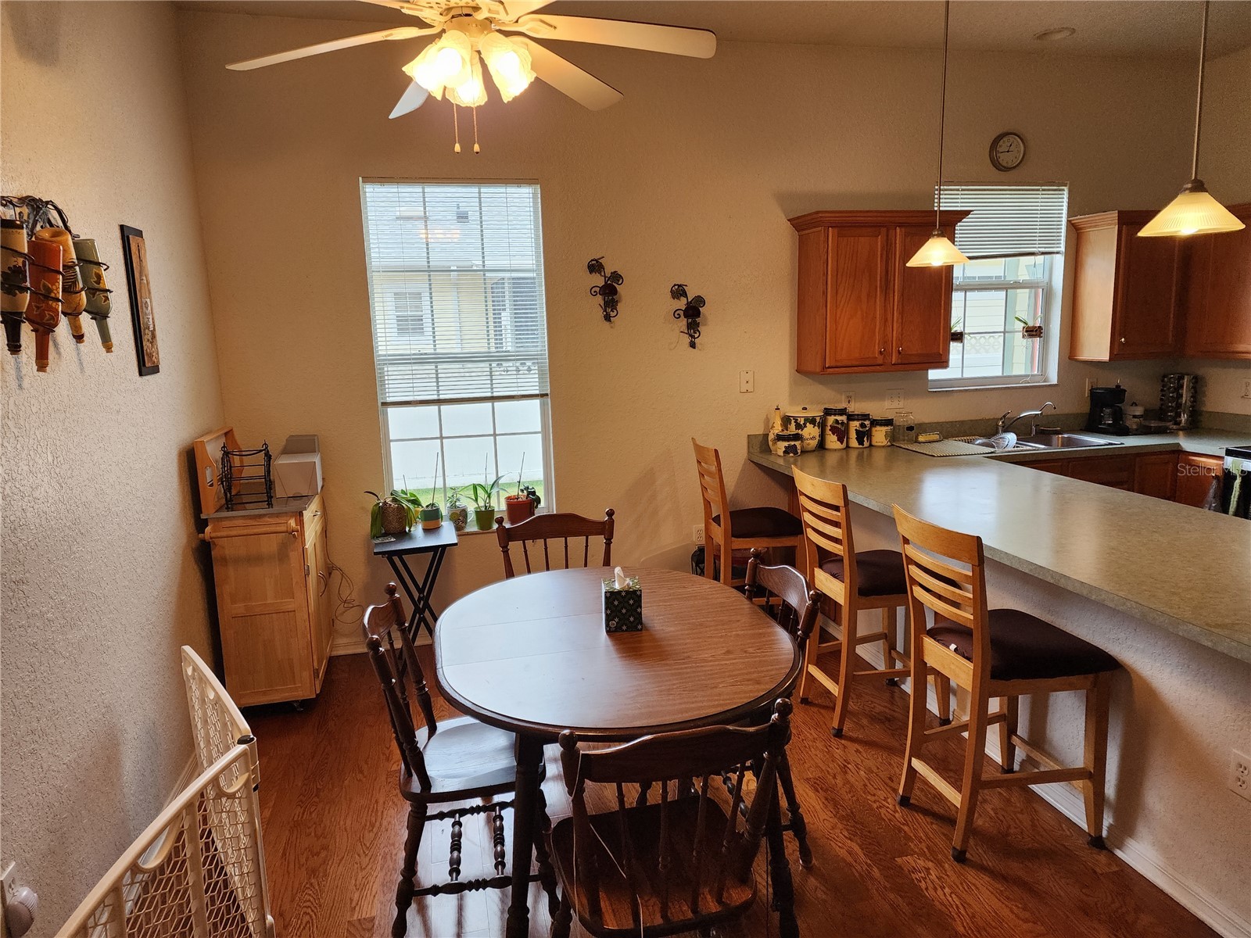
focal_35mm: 23
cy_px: 469
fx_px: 831
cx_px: 626
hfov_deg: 73.9
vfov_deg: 58.9
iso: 200
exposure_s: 1/180
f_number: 1.8
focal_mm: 6.4
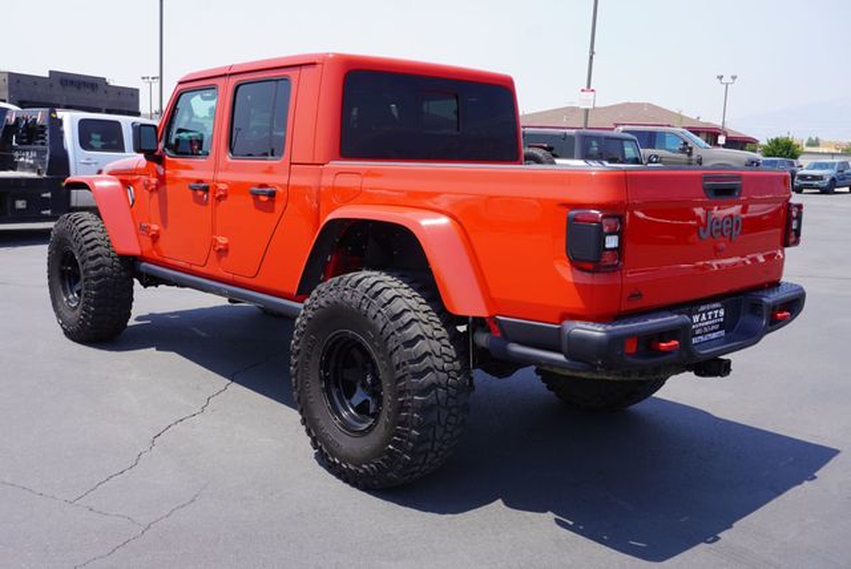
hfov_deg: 55.1
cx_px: 426
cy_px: 284
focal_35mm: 34
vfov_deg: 38.4
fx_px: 816
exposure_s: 1/125
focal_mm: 23
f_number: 9
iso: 100
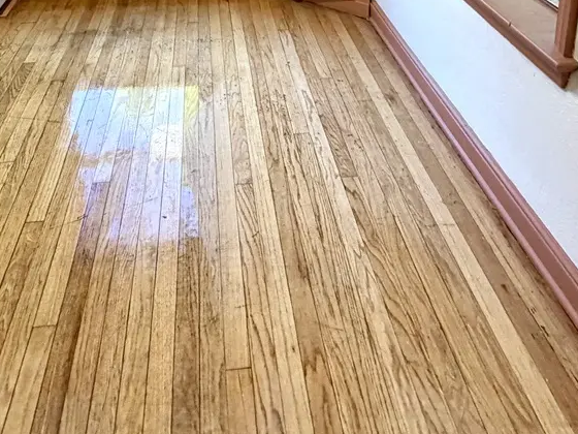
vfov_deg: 32.4
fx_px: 601
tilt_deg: -14.6
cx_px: 253
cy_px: -93
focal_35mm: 36
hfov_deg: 51.2
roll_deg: +1.0
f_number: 2.2
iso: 320
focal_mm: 2.22
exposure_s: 1/60
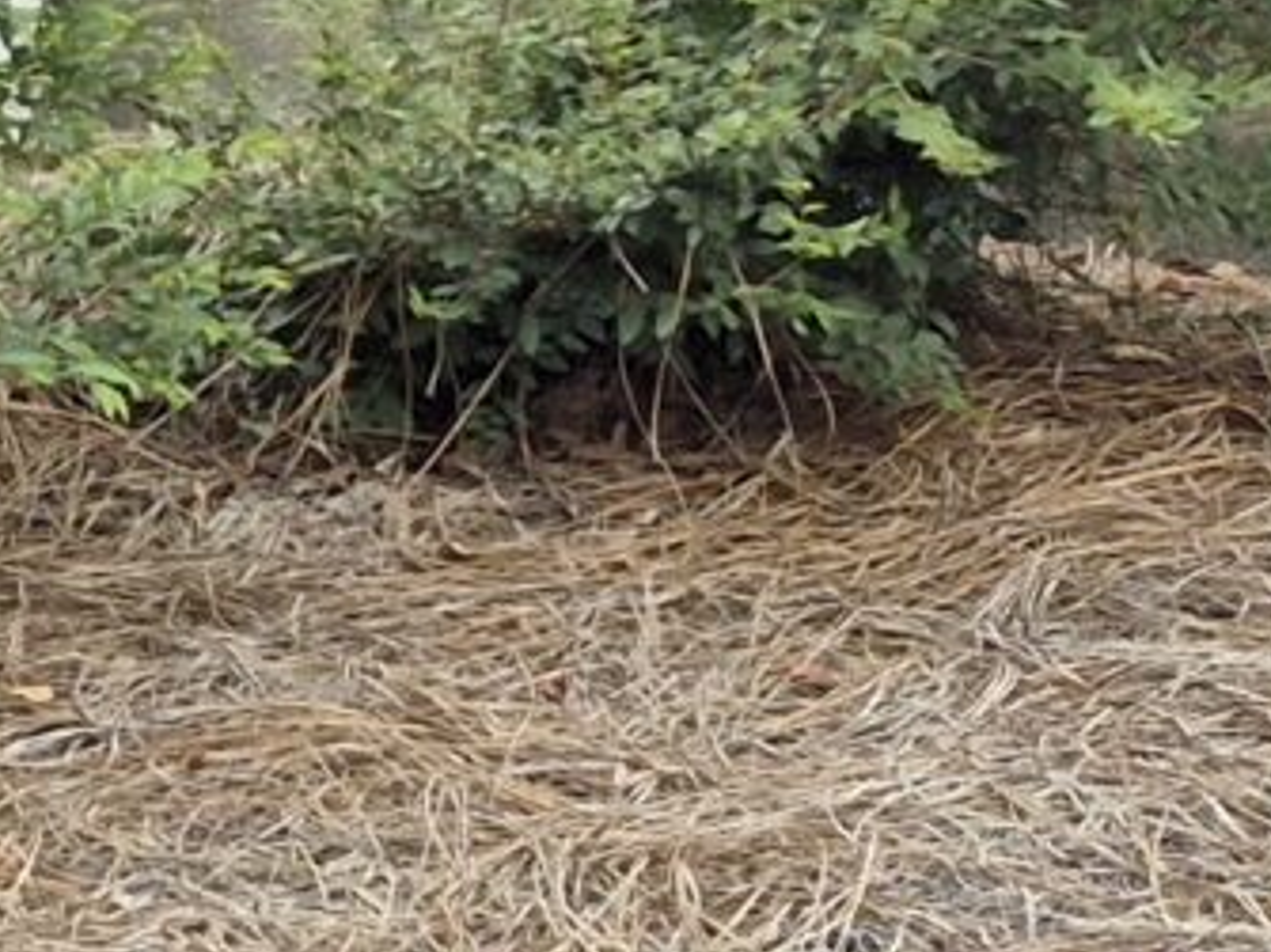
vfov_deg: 8.4
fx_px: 6460
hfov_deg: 8.2
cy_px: 713
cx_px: -3350
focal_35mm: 176
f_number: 1.8
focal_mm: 5.4
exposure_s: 1/1004
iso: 25
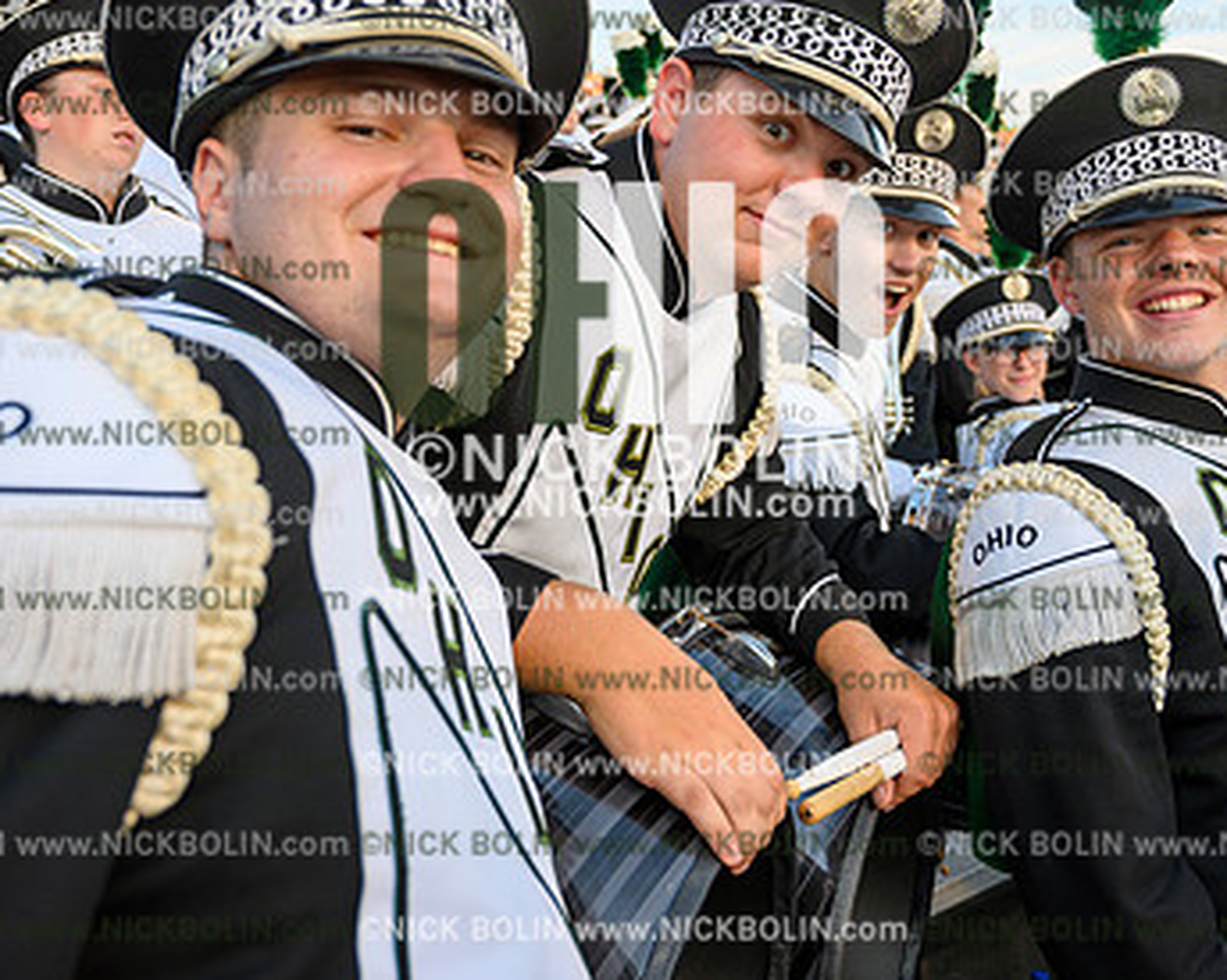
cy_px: 349
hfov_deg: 47.9
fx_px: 1380
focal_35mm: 38
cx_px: 631
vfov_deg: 38.8
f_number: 4
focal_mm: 24
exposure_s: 1/50
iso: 100
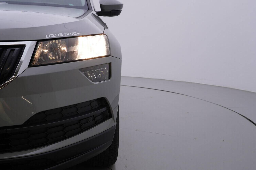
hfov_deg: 48.4
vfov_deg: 33.4
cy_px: 88
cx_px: 116
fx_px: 284
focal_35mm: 40
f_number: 4.5
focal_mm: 24
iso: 125
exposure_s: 1/100
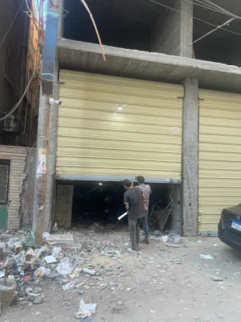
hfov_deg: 54.9
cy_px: 161
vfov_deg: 69.4
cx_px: 120
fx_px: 232
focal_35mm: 25
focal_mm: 5.1
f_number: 1.6
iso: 32
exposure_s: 1/127
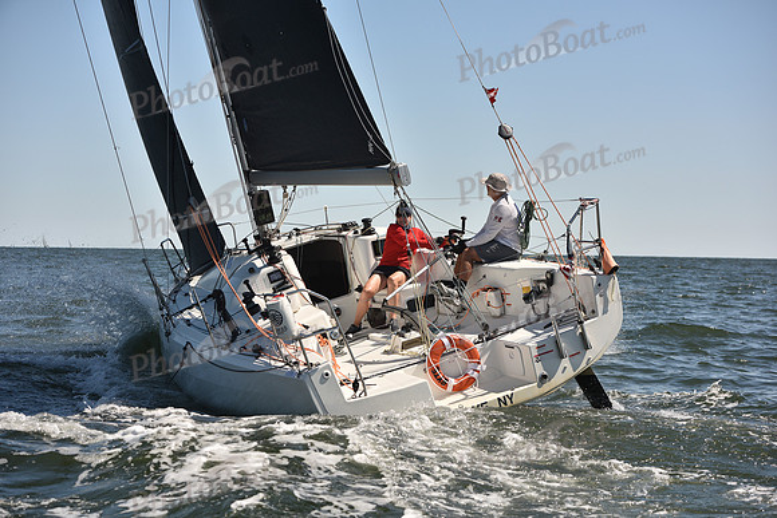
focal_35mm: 70
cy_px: 259
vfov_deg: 19.5
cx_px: 388
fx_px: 1511
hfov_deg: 28.8
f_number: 5
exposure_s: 1/1250
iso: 250
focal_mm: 70
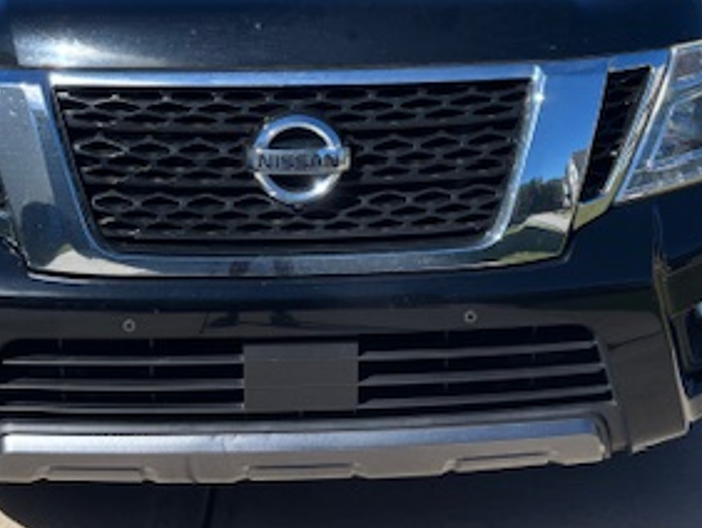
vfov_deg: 24.2
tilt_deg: -13.4
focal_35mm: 59
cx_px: 309
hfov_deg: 32.6
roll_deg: -1.3
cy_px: 55
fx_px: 1198
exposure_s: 1/2639
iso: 50
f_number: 1.6
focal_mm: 5.96
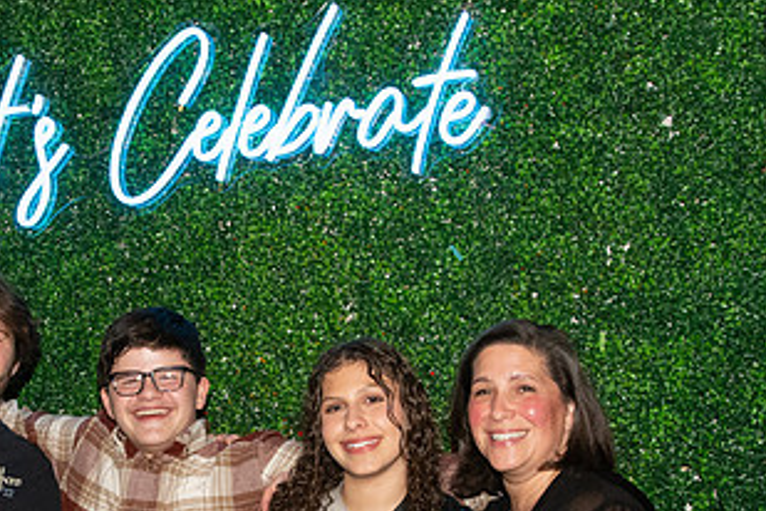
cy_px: 449
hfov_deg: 24.8
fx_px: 1723
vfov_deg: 16.7
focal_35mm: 81
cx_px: 217
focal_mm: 24
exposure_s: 1/250
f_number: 11
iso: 4000
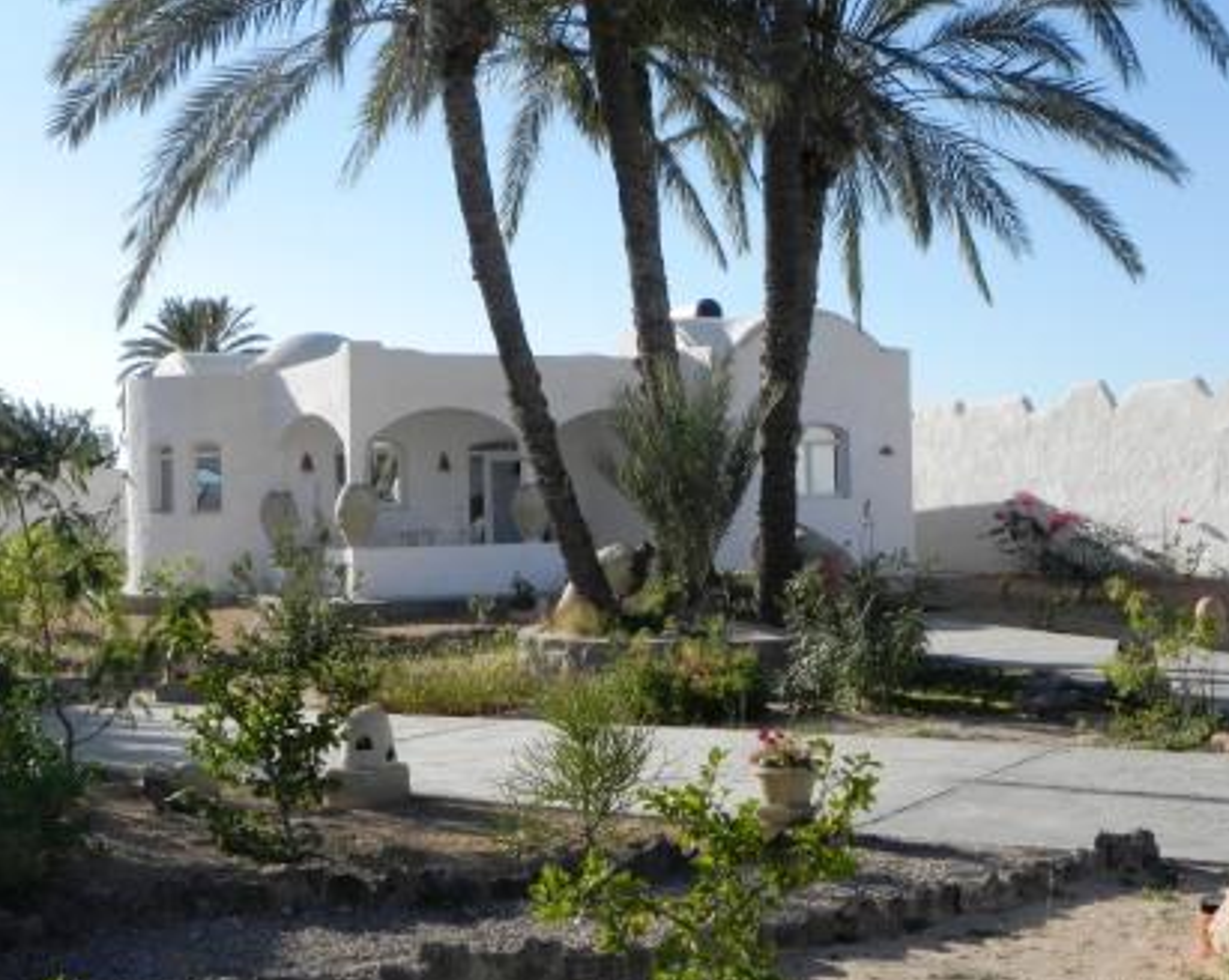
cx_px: 616
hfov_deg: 38.1
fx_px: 1781
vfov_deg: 30.8
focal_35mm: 49
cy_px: 499
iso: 160
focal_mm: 8.2
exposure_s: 1/350
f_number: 7.1
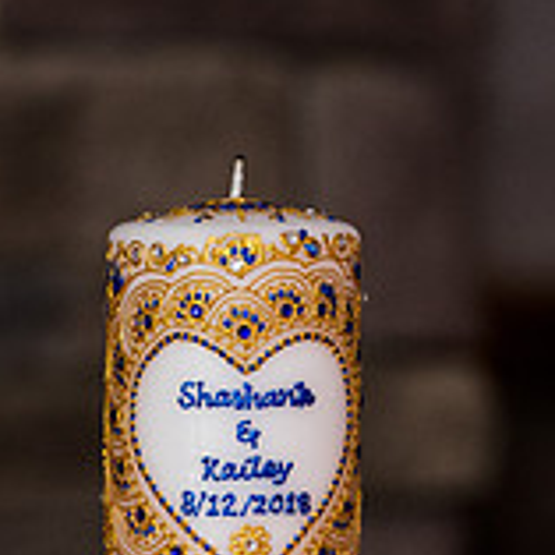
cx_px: 233
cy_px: 307
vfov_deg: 2.5
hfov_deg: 2.5
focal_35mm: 694
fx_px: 12589
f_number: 4
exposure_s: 1/320
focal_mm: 200
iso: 2000
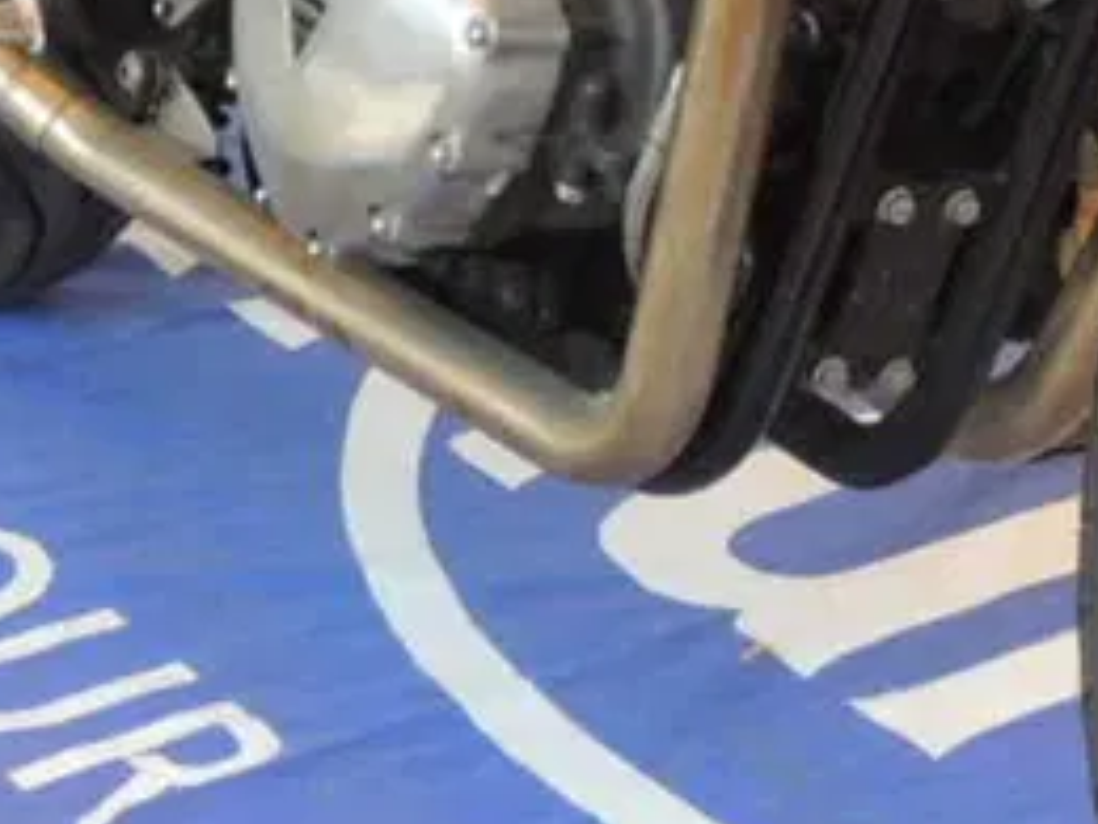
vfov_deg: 10.2
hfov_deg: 13.8
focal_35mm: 143
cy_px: -127
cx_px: 807
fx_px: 4536
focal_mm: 5.5
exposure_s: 1/320
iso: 100
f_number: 3
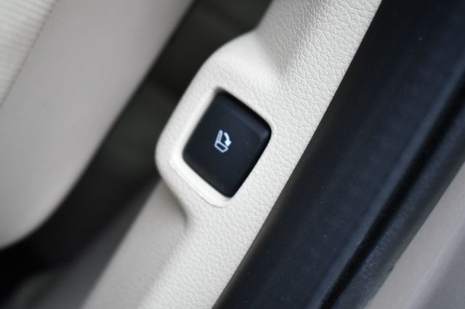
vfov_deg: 26.5
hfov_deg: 38.9
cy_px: 154
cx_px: 232
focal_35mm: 51
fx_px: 658
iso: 800
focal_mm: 34
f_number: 4.5
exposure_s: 1/200
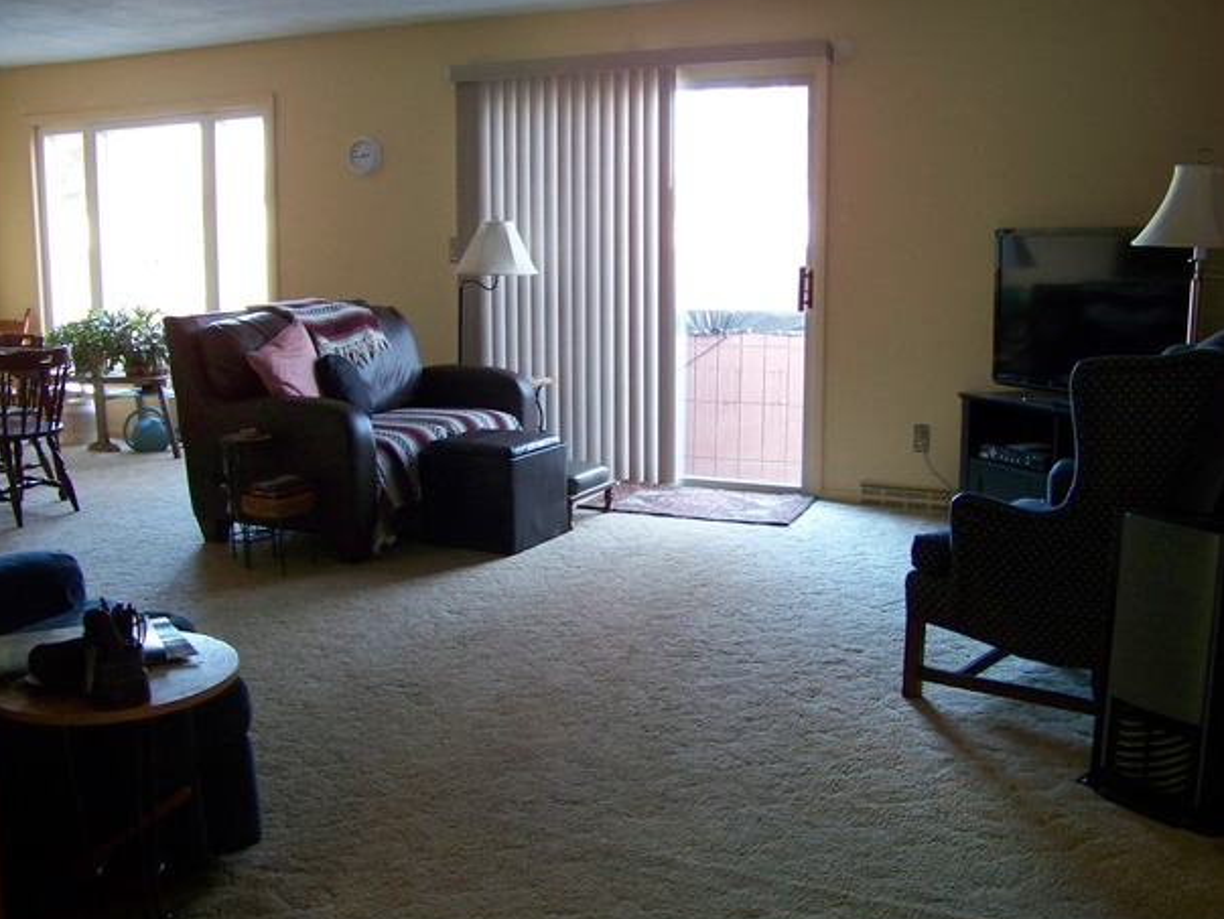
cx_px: 629
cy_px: 454
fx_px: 1238
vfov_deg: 40.7
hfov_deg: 52.6
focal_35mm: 35
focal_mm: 5.85
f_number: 2.8
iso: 320
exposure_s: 1/30
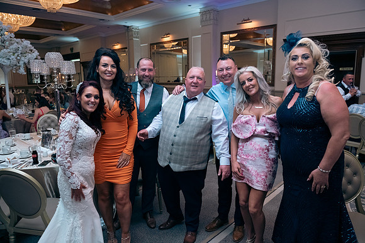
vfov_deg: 49.6
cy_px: 122
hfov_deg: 69.4
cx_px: 182
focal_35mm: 26
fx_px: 264
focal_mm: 26
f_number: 3.5
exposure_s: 1/160
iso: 1000
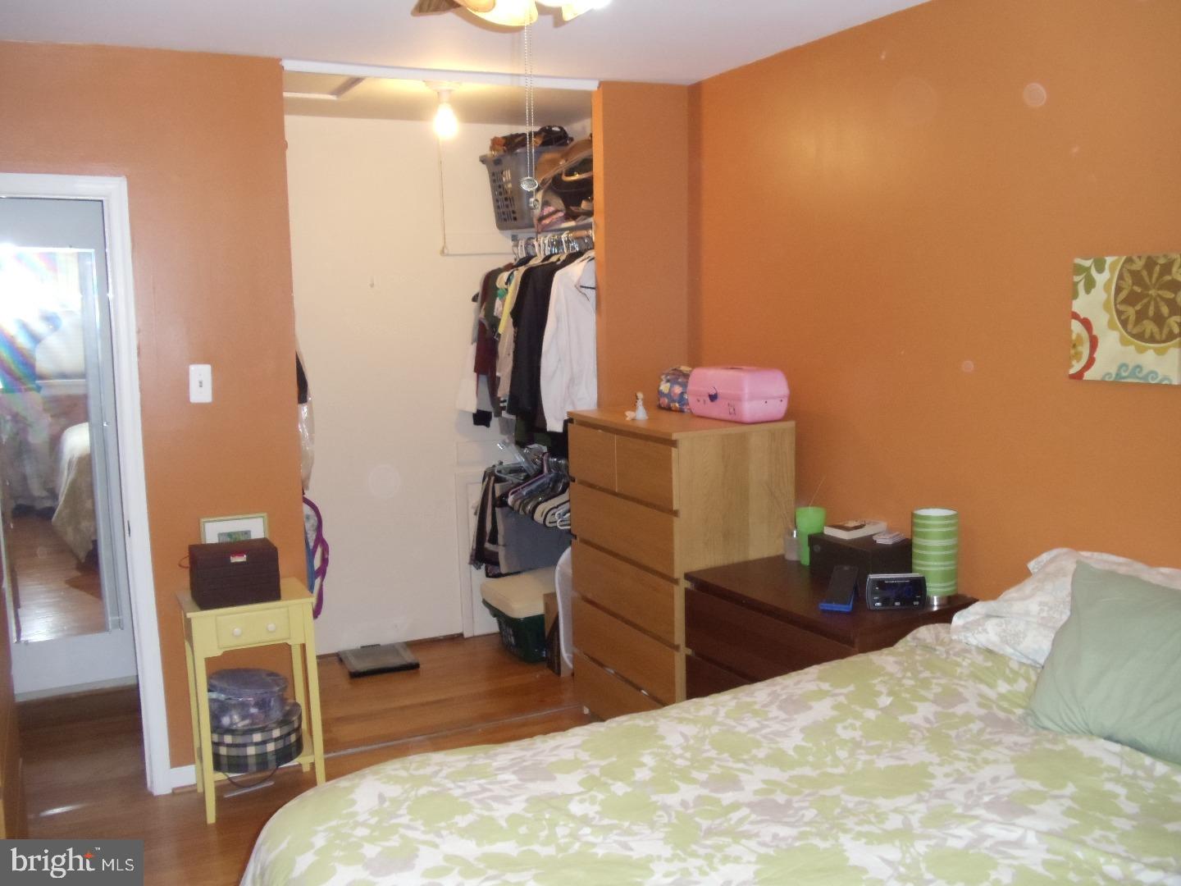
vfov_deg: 32.9
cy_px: 443
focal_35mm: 44
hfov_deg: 42.9
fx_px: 1501
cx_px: 590
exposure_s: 1/30
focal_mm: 6
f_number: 3.5
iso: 400
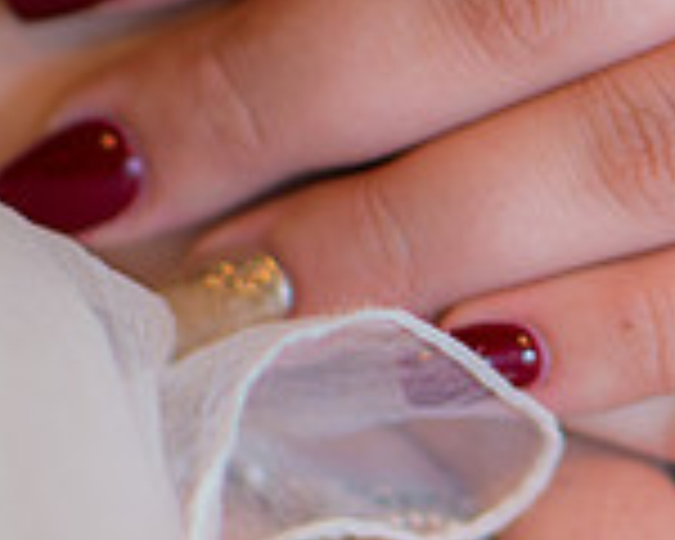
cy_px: 206
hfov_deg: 4.8
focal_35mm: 402
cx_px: 823
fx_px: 8031
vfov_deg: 3.9
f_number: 1.4
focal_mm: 85
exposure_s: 1/45
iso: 200
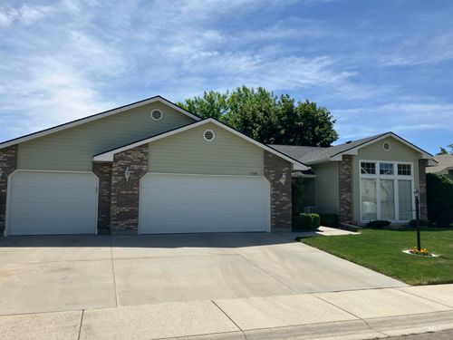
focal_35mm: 28
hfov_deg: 63.4
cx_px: 226
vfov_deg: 49.7
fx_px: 366
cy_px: 170
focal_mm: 3.99
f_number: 1.8
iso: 32
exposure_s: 1/2857
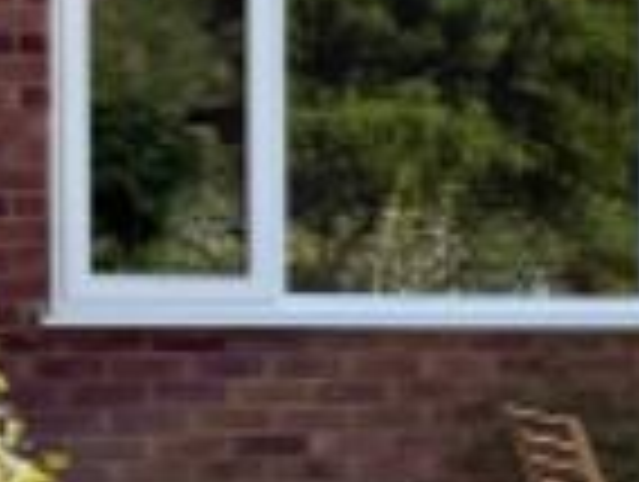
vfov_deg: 8.6
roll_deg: -1.2
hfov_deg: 9.7
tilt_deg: -3.9
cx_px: 1665
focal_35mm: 173
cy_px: 432
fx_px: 3199
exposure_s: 1/4405
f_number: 1.78
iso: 100
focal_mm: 6.76
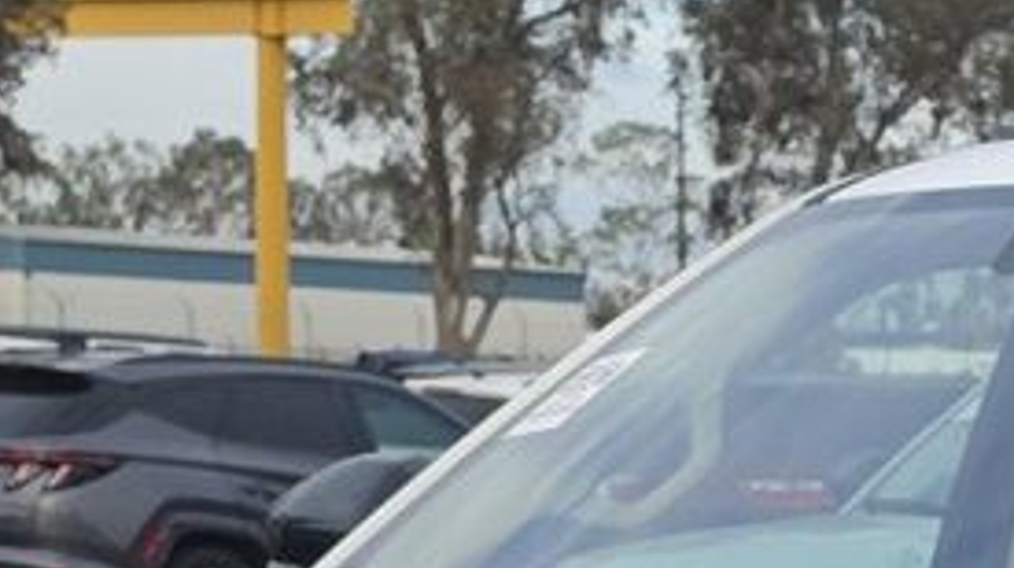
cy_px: 1169
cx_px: 1029
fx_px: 3921
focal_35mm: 146
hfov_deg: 14.5
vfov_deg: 7.9
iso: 63
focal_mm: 6.5
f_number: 1.4
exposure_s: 1/2174
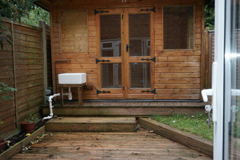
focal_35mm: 30
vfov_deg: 43.6
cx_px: 120
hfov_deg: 61.9
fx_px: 200
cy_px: 80
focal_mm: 20
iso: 100
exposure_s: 1/60
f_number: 4
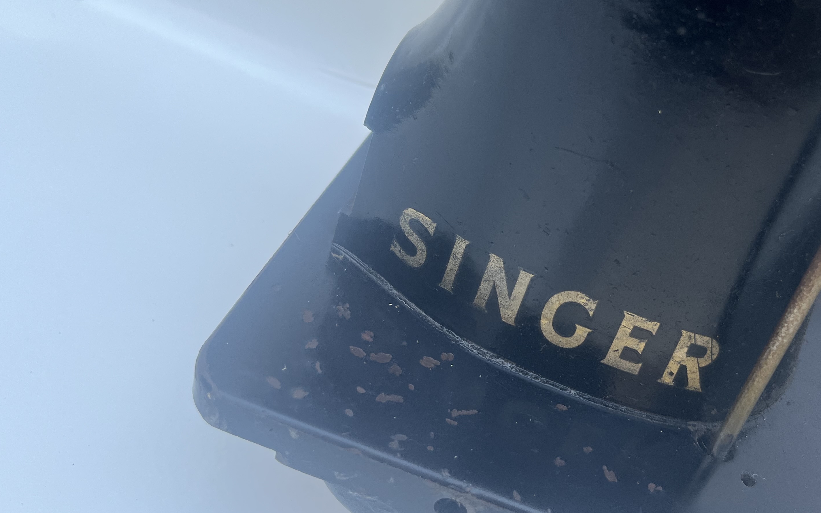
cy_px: 186
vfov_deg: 32.6
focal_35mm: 39
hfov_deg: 49.5
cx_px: 550
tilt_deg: -27.7
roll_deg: -18.2
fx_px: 873
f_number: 1.6
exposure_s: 1/1036
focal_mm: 5.1
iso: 50
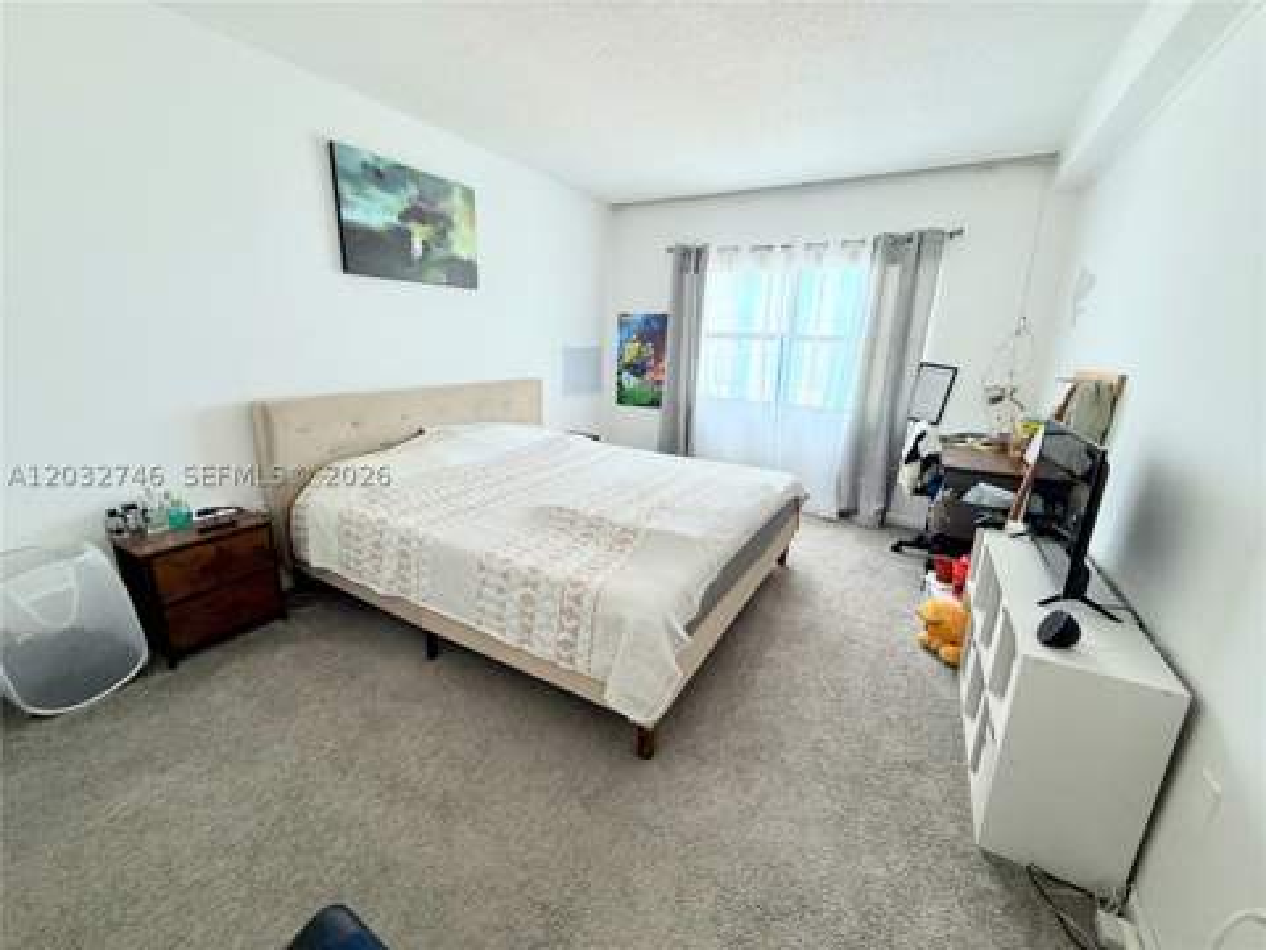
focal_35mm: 14
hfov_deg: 102.1
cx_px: 633
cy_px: 475
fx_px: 512
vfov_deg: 85.7
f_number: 2.2
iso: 80
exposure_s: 1/99
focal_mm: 2.22
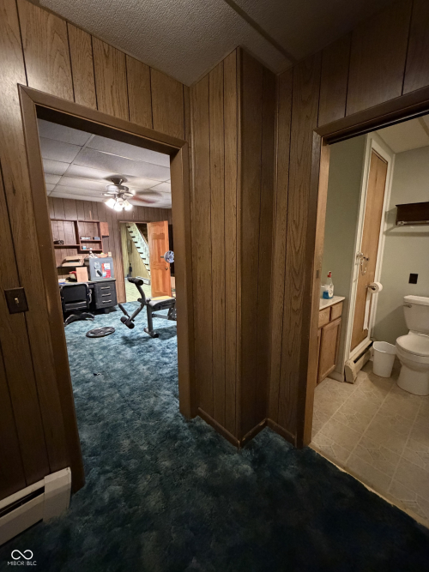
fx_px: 231
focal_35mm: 14
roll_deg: -0.1
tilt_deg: -10.3
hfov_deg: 85.7
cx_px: 214
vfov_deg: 102.1
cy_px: 286
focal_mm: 2.22
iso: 1250
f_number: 2.2
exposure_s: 1/30
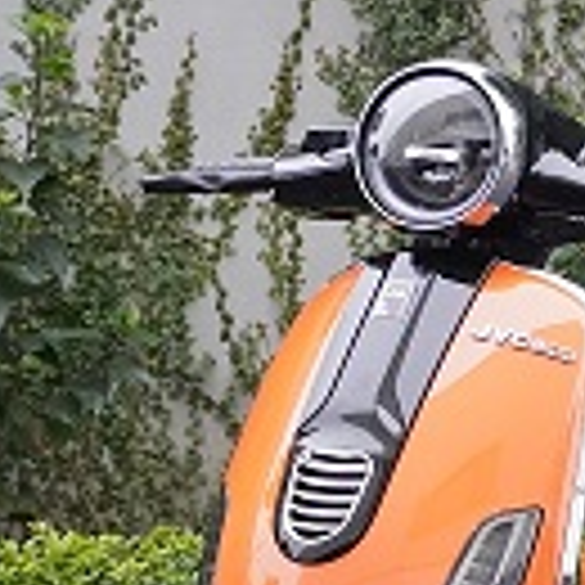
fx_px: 2256
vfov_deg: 14.3
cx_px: 670
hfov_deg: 14.4
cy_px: 706
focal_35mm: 118
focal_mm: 20
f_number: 4
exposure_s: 1/160
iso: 2500
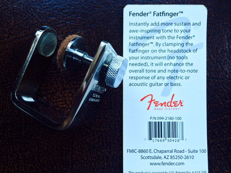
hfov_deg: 60.0
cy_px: 86
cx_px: 116
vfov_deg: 46.8
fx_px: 200
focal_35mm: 30
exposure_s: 1/30
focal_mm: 4.12
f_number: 2.2
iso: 100
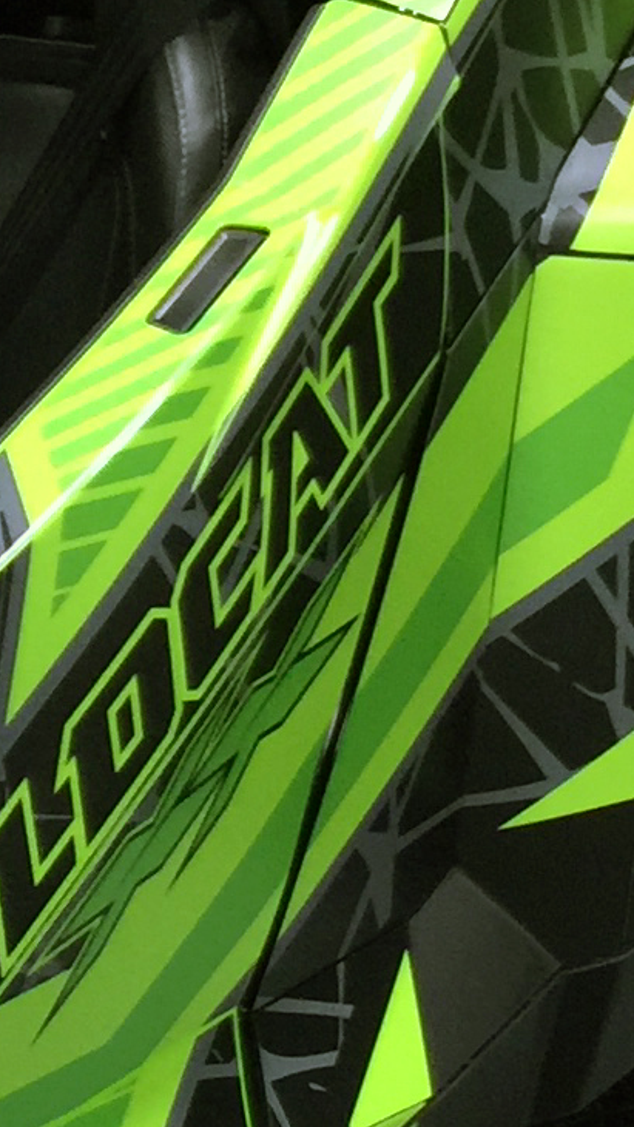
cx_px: -628
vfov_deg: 15.2
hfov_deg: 8.2
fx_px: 4215
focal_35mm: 141
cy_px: 846
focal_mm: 4.15
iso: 80
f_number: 2.2
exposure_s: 1/15
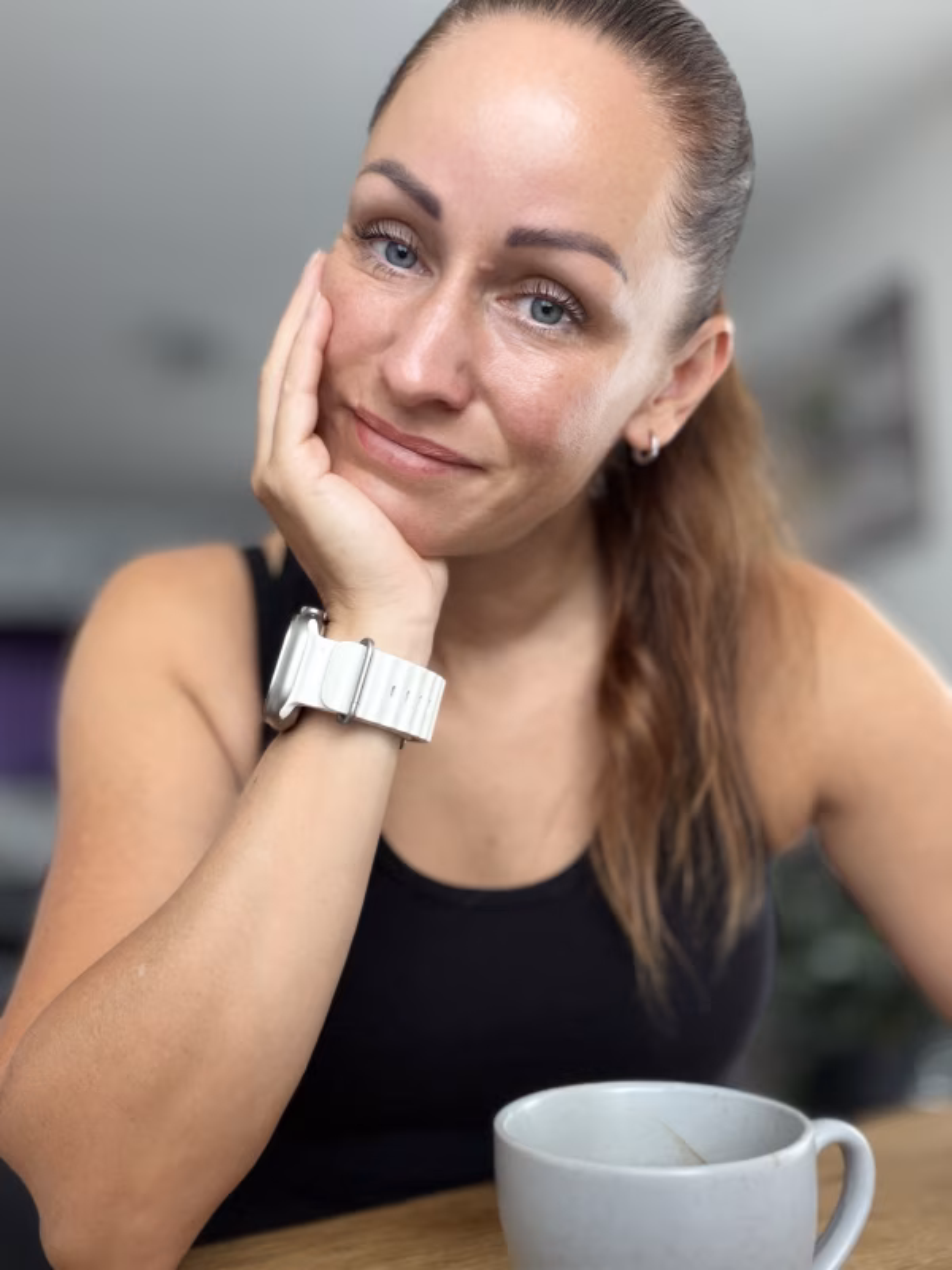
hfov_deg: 46.8
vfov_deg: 60.0
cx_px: 476
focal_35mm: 30
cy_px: 635
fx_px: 1100
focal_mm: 2.71
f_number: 1.9
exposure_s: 1/60
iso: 125
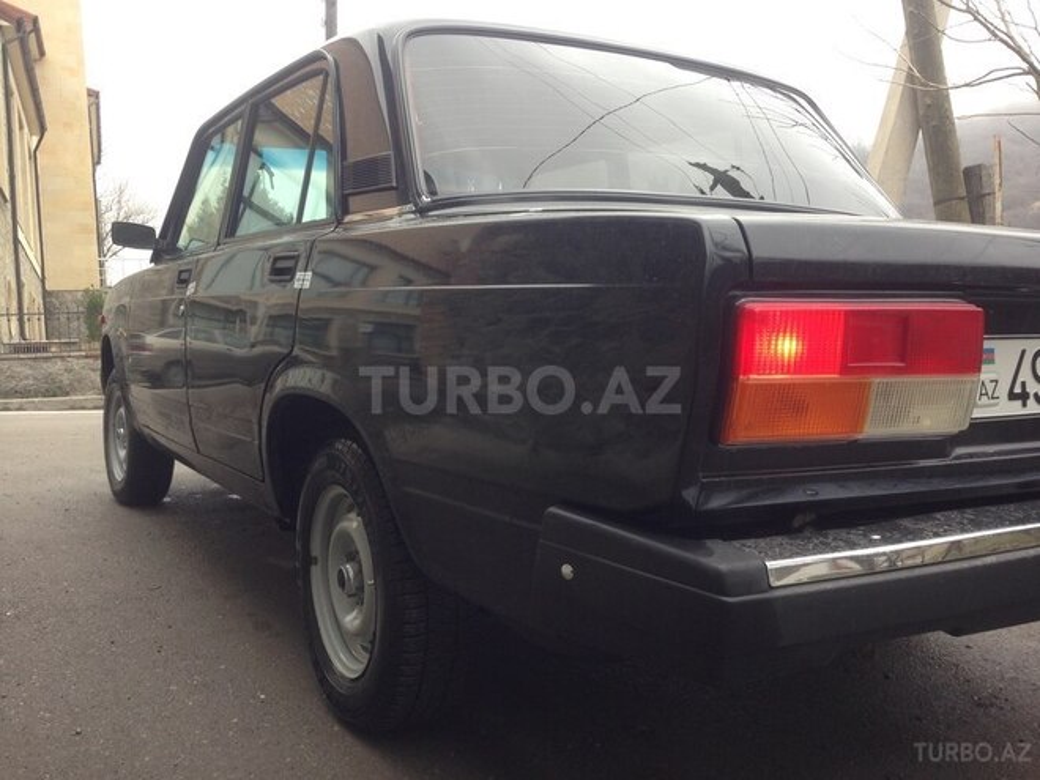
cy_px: 390
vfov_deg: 42.9
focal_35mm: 33
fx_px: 991
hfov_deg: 55.4
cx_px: 520
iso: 50
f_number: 2.4
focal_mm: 4.12
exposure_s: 1/127
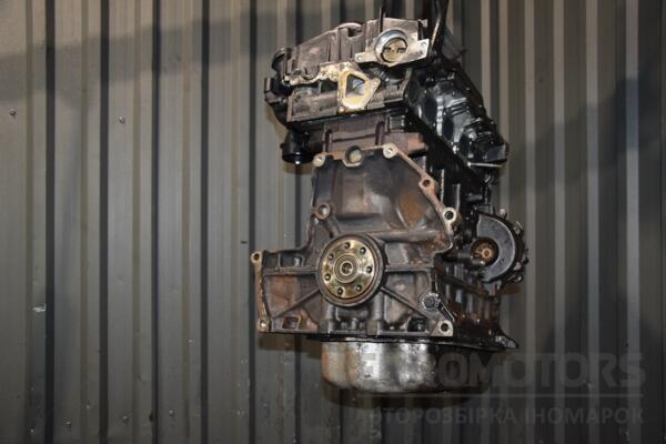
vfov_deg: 40.0
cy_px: 222
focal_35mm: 33
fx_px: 610
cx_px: 333
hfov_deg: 57.2
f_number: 5
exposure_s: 1/60
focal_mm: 22
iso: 800
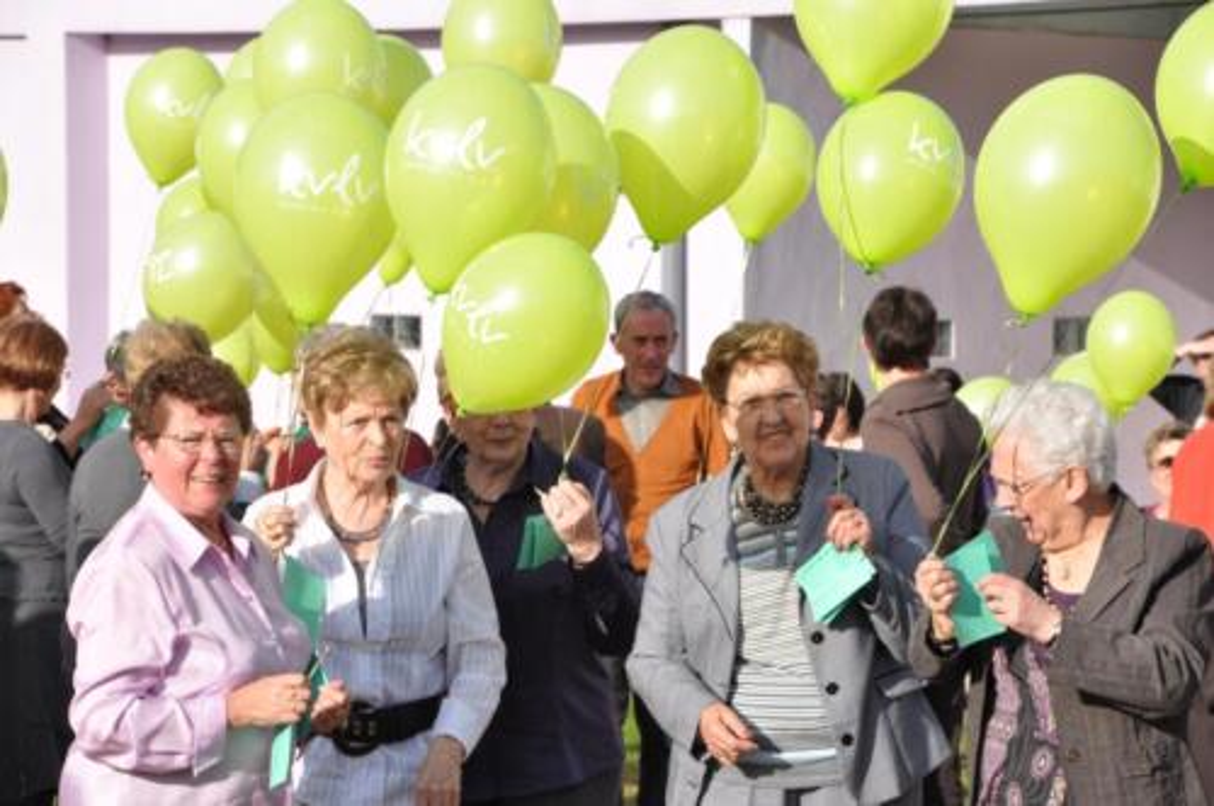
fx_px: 5304
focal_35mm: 158
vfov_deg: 8.7
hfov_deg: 13.1
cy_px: 403
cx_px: 607
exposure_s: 1/250
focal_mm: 105
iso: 200
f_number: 11
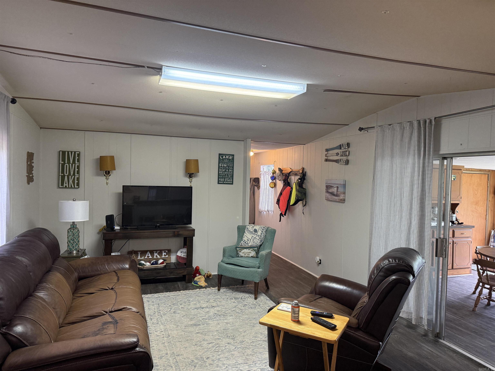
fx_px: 343
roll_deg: -2.1
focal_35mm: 24
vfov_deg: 56.8
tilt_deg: -0.4
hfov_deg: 71.6
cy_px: 186
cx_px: 248
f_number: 1.78
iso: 250
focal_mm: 6.76
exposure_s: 1/60
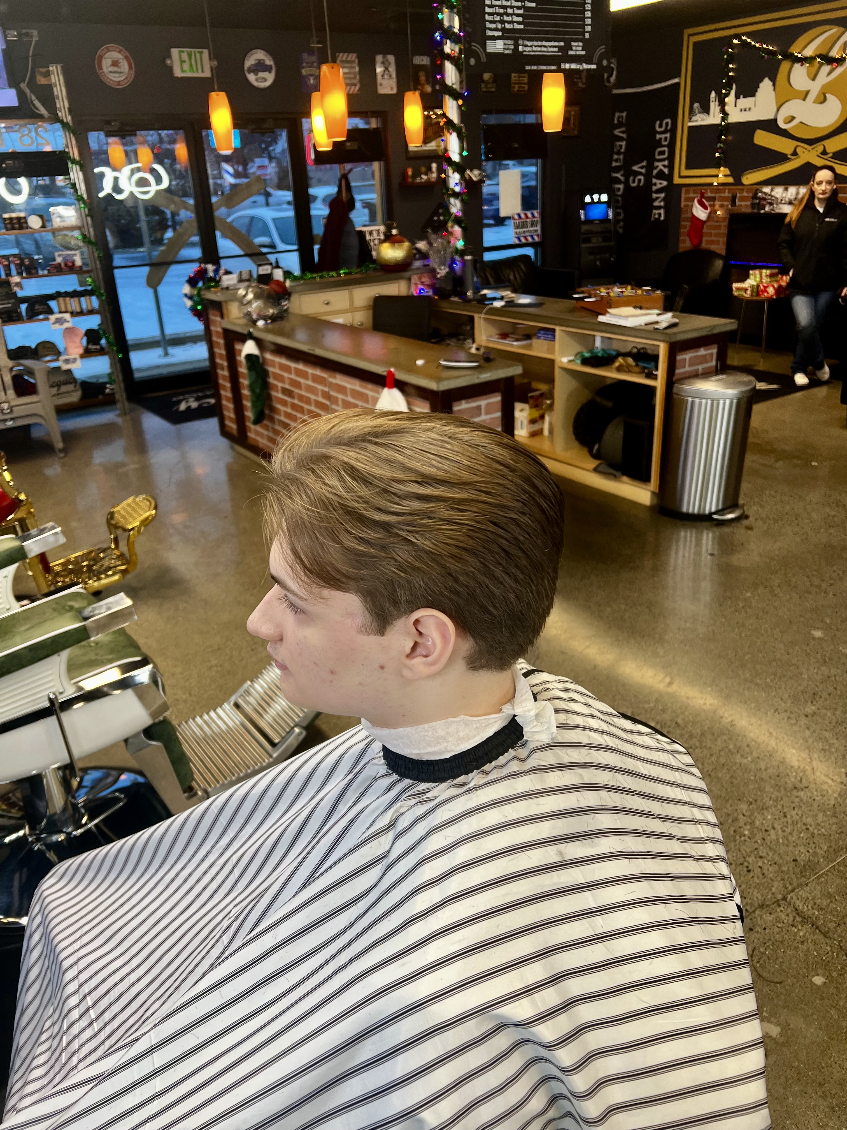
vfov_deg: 67.3
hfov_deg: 53.1
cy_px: 565
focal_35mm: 26
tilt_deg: -24.2
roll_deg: +2.5
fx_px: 848
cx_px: 424
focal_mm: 5.7
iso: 80
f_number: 1.5
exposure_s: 1/120
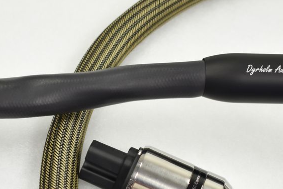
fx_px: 779
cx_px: 98
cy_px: 159
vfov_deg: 13.7
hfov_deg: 20.5
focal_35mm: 99
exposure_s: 1/50
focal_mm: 31
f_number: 4.2
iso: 125
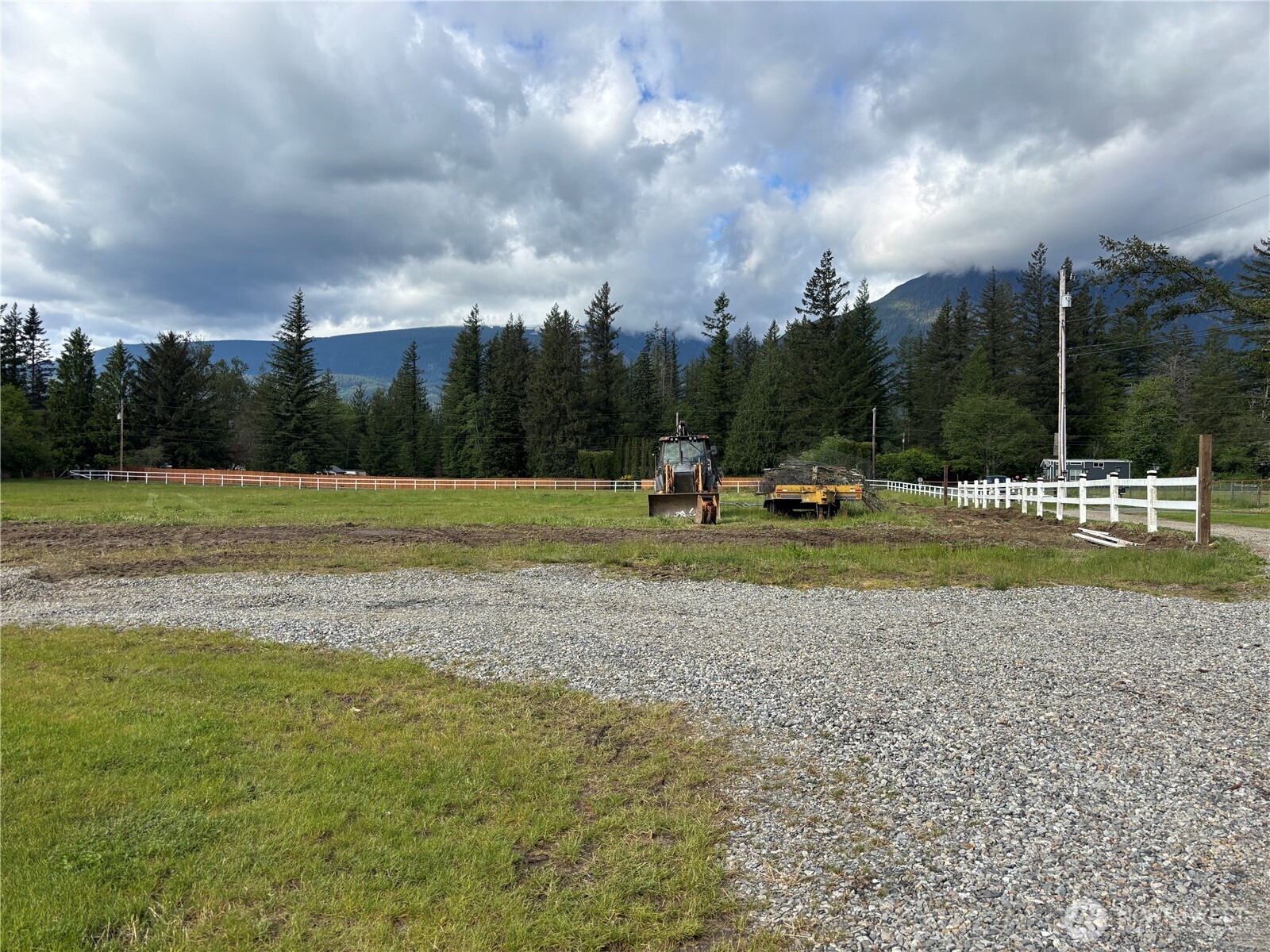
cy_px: 476
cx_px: 635
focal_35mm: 26
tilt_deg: -0.6
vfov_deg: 53.1
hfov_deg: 67.3
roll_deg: -1.3
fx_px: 954
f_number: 1.6
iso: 50
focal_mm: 5.96
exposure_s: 1/2151
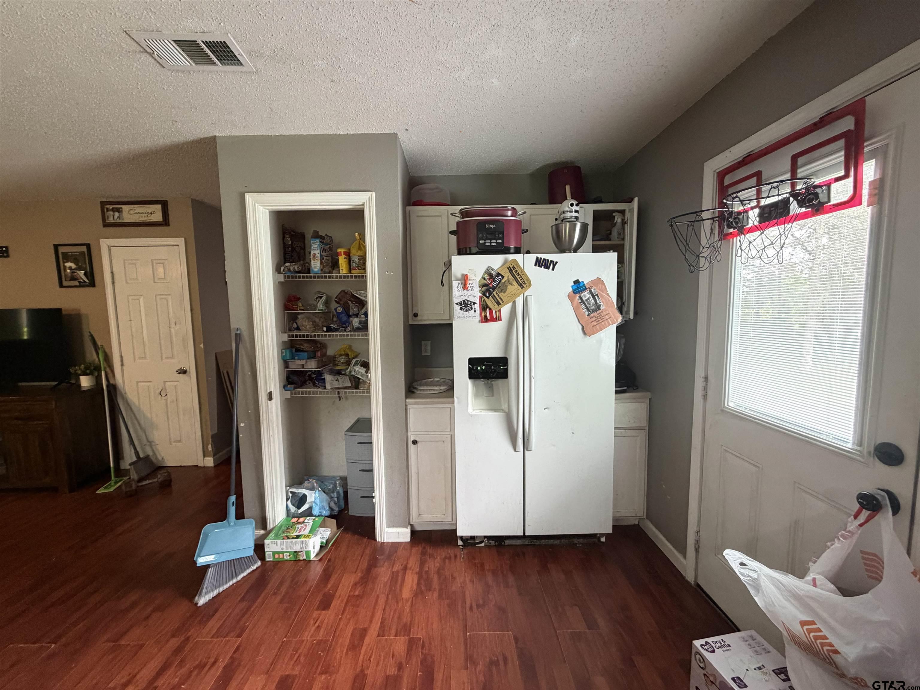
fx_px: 372
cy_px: 345
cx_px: 460
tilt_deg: -4.1
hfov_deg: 102.1
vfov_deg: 85.7
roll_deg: +2.0
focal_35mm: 14
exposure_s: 1/60
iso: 320
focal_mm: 2.22
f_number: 2.2
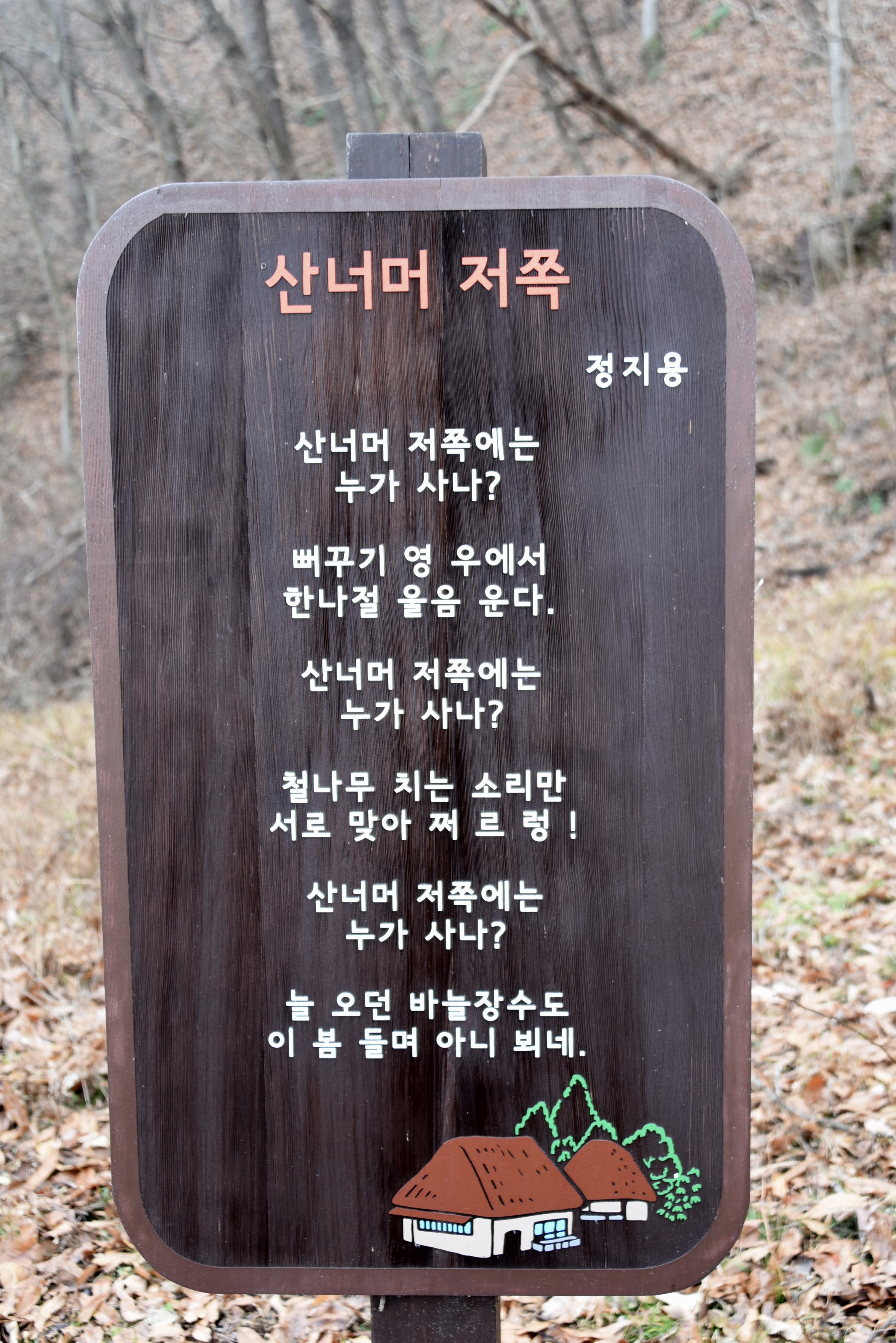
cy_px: 672
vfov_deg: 50.7
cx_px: 448
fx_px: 1417
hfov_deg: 35.1
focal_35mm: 38
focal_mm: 38
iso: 100
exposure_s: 1/20
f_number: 4
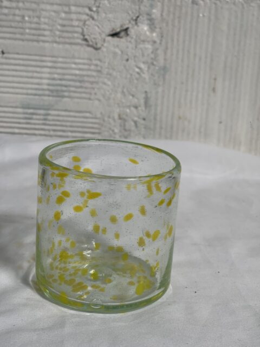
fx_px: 641
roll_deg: -2.8
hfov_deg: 22.9
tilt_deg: -15.2
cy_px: 174
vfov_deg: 30.3
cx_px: 130
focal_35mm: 64
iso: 40
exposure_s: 1/121
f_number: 2.2
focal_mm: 7.5
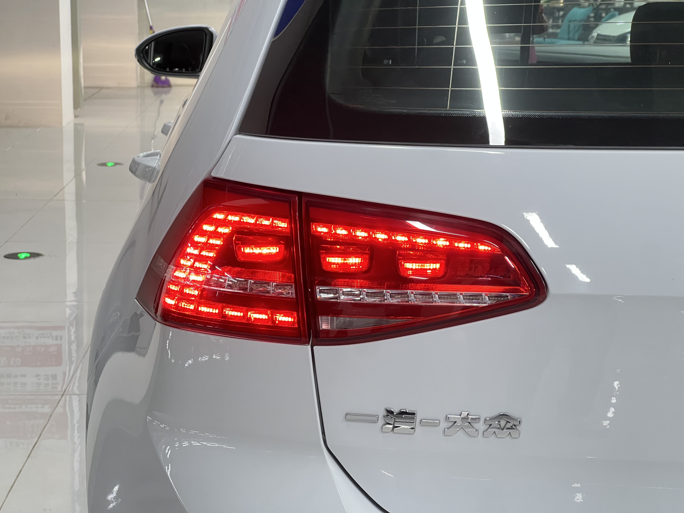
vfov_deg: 19.1
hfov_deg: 25.3
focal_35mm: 77
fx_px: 1521
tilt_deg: -10.3
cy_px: 256
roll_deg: -0.8
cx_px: 342
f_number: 2.8
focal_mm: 9
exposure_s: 1/50
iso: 400
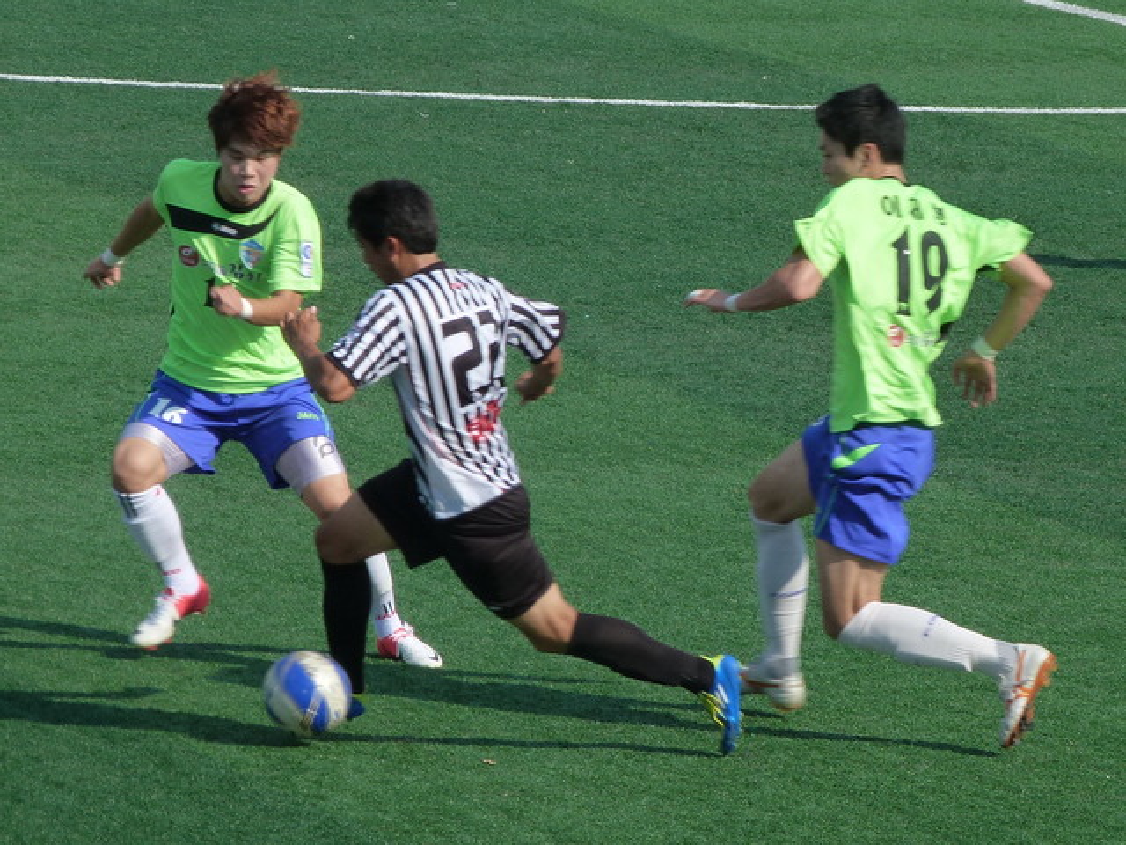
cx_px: 563
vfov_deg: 4.6
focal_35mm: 325
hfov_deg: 6.1
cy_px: 422
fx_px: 10572
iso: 125
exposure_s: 1/400
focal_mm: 58.4
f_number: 5.6
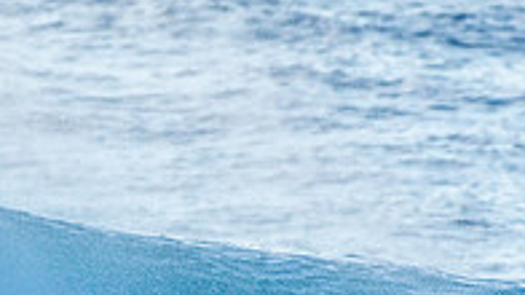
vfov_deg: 0.5
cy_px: 414
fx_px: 31068
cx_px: -86
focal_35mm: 2233
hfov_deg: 1.0
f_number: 5.6
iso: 500
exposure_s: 1/1250
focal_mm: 480
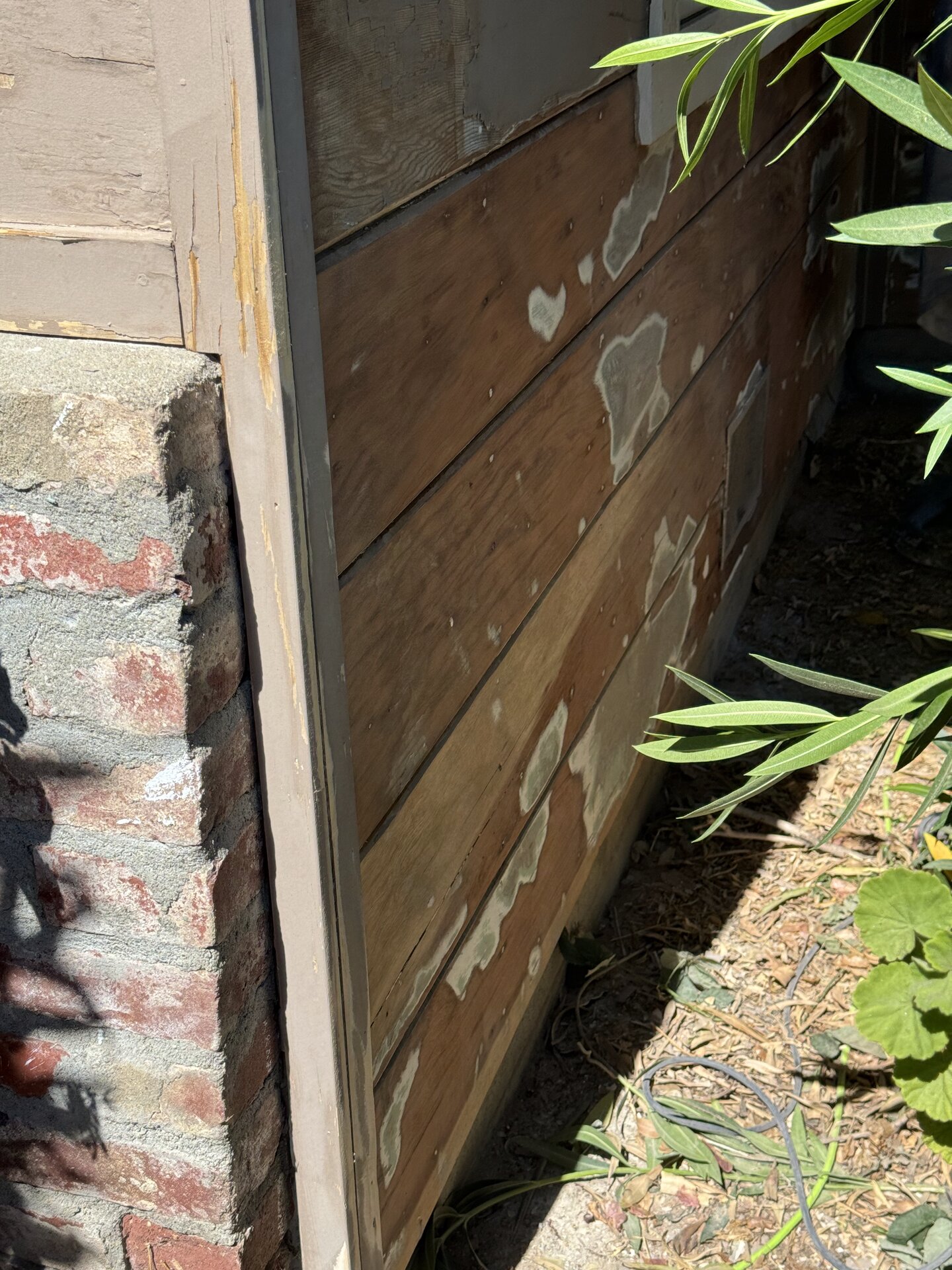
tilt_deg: -24.5
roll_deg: +2.7
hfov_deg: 30.3
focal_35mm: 48
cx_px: 476
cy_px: 635
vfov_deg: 39.7
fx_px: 1760
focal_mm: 6.76
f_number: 1.78
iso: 64
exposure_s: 1/2252
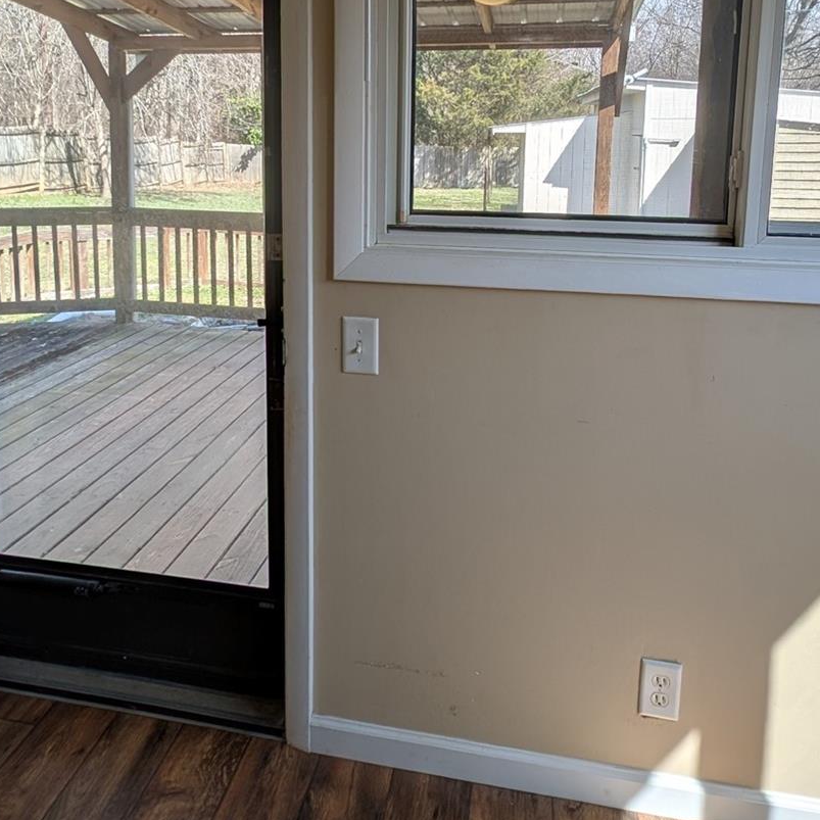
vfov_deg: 57.0
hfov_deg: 59.0
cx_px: 375
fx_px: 724
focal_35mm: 27
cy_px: 236
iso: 40
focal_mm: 2.23
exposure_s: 1/476
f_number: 1.95
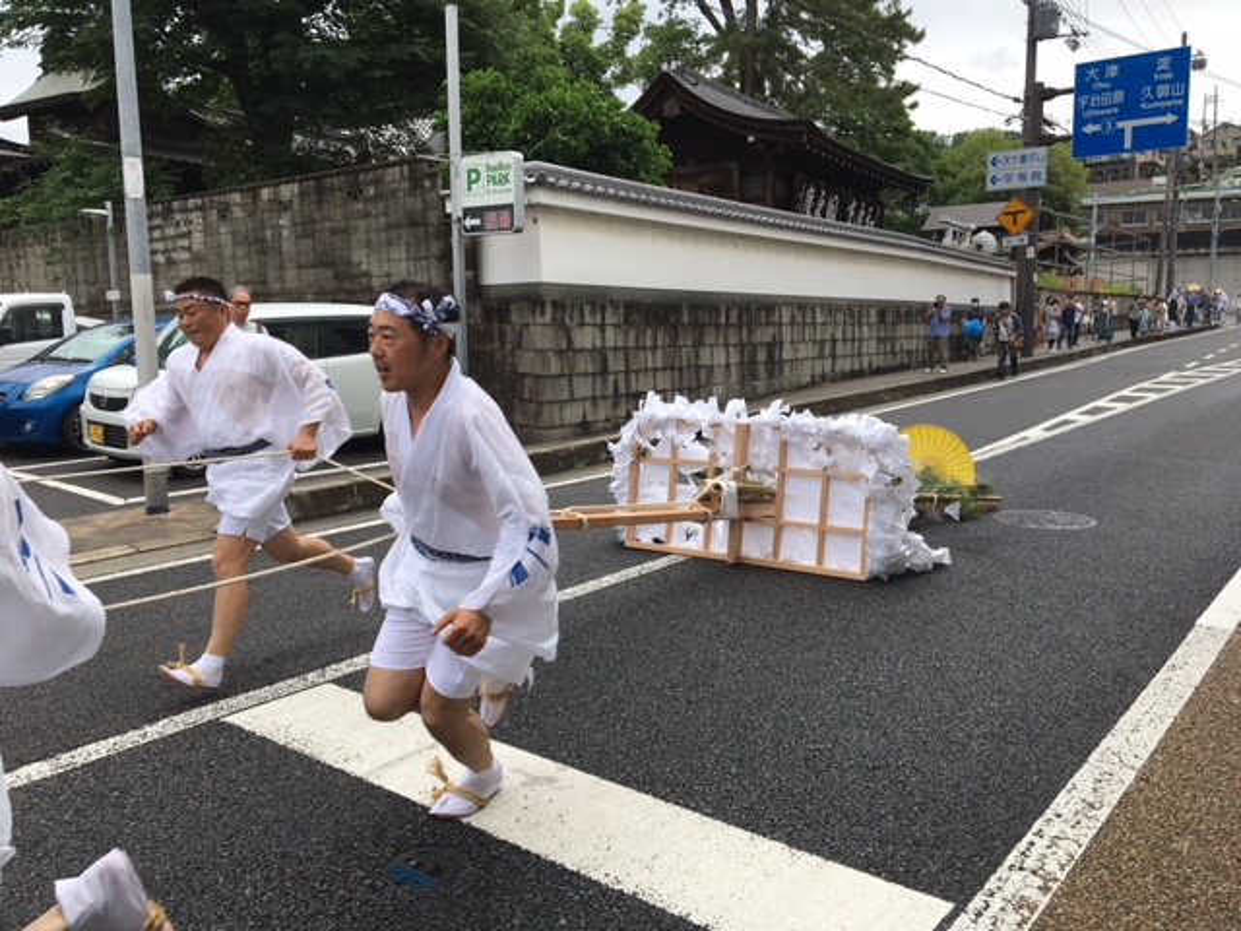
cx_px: 620
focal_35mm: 29
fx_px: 1040
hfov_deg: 61.7
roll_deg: +1.5
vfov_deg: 48.2
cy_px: 466
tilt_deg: -7.5
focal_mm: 4.15
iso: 25
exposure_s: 1/1040
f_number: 2.2
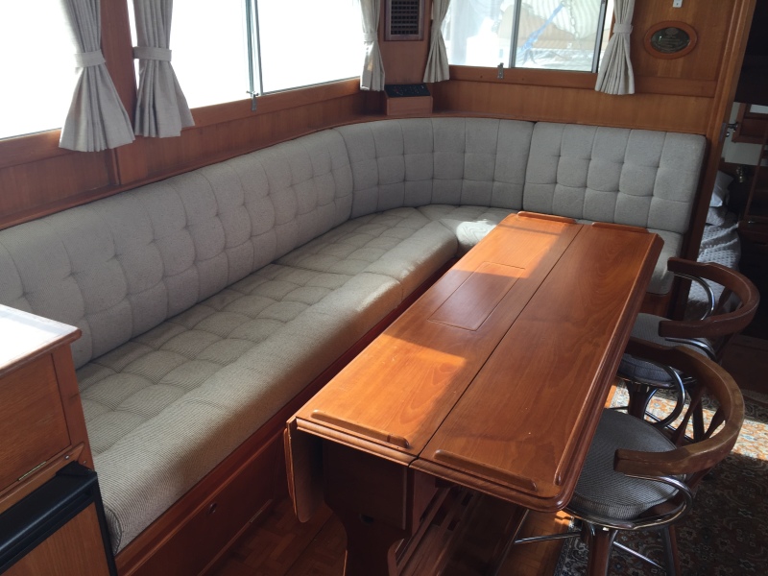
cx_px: 384
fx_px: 643
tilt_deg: -24.1
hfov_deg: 61.7
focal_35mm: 29
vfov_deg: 48.2
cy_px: 288
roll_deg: -0.2
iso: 32
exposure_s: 1/128
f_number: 2.2
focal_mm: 4.15
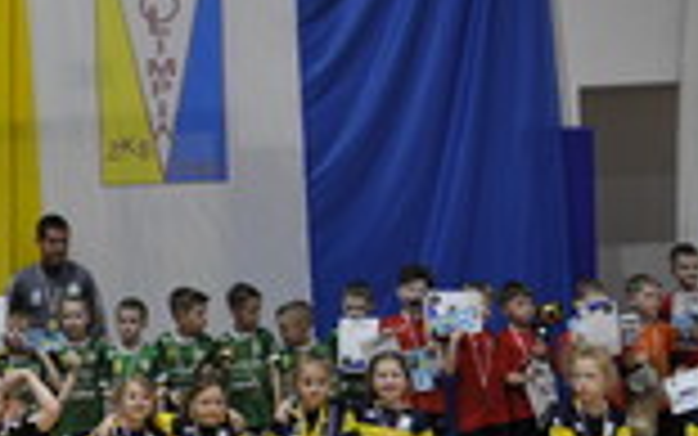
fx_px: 1446
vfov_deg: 17.1
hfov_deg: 26.2
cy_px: 337
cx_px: 68
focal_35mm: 76
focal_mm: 18
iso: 400
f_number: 4
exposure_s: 1/60
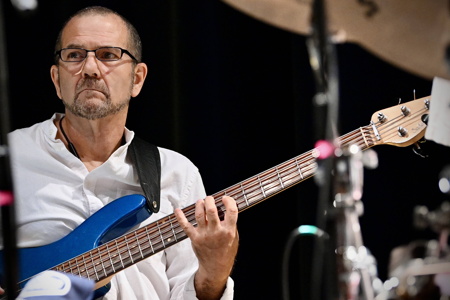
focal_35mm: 156
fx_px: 1950
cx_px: 205
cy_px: 147
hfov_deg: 13.2
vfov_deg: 8.8
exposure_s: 1/160
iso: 4500
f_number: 2.8
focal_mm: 135
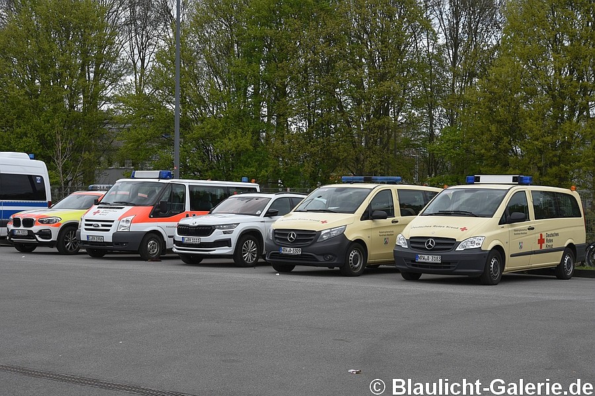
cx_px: 298
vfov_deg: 24.2
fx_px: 925
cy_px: 198
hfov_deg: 35.6
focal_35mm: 56
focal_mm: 56
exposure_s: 1/250
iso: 250
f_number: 8
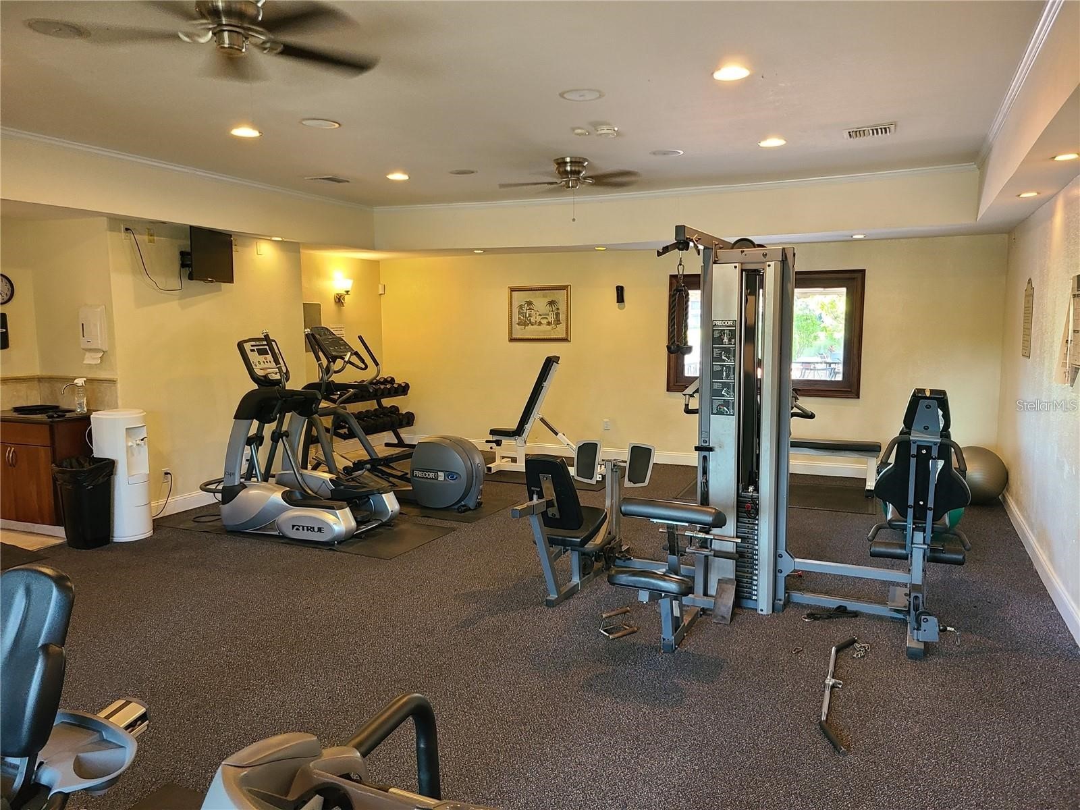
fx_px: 811
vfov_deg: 53.1
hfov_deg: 67.3
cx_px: 540
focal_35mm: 26
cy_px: 405
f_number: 1.8
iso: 250
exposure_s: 1/40
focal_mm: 5.4
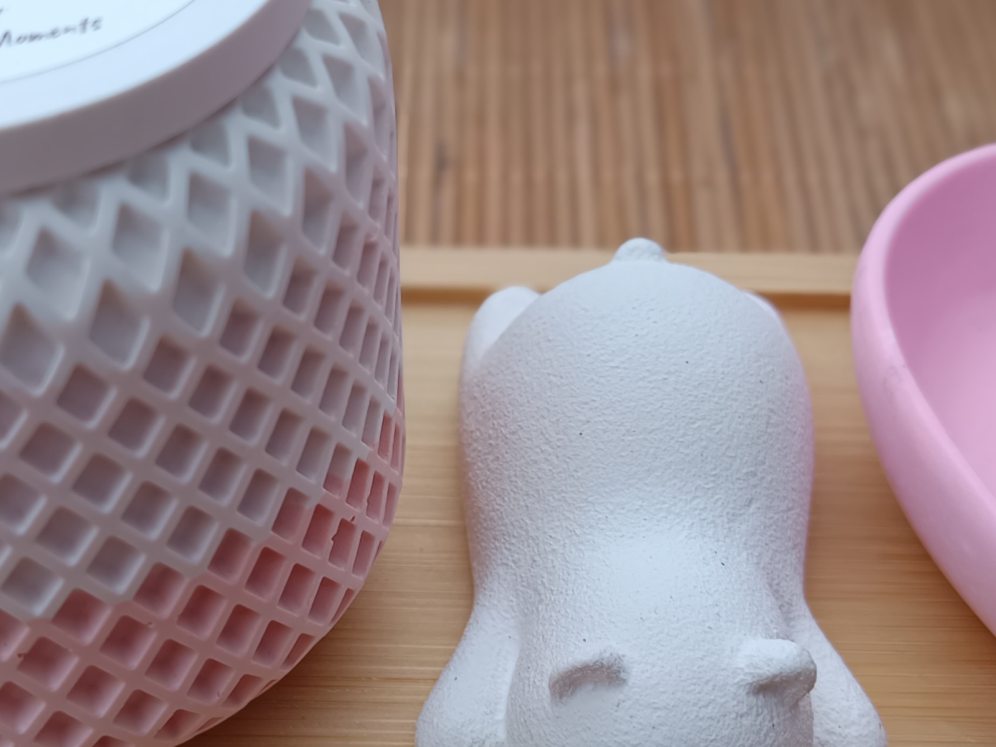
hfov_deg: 32.2
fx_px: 1726
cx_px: 461
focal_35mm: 60
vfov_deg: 24.4
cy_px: 451
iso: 51
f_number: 1.7
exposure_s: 1/519
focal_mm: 5.31
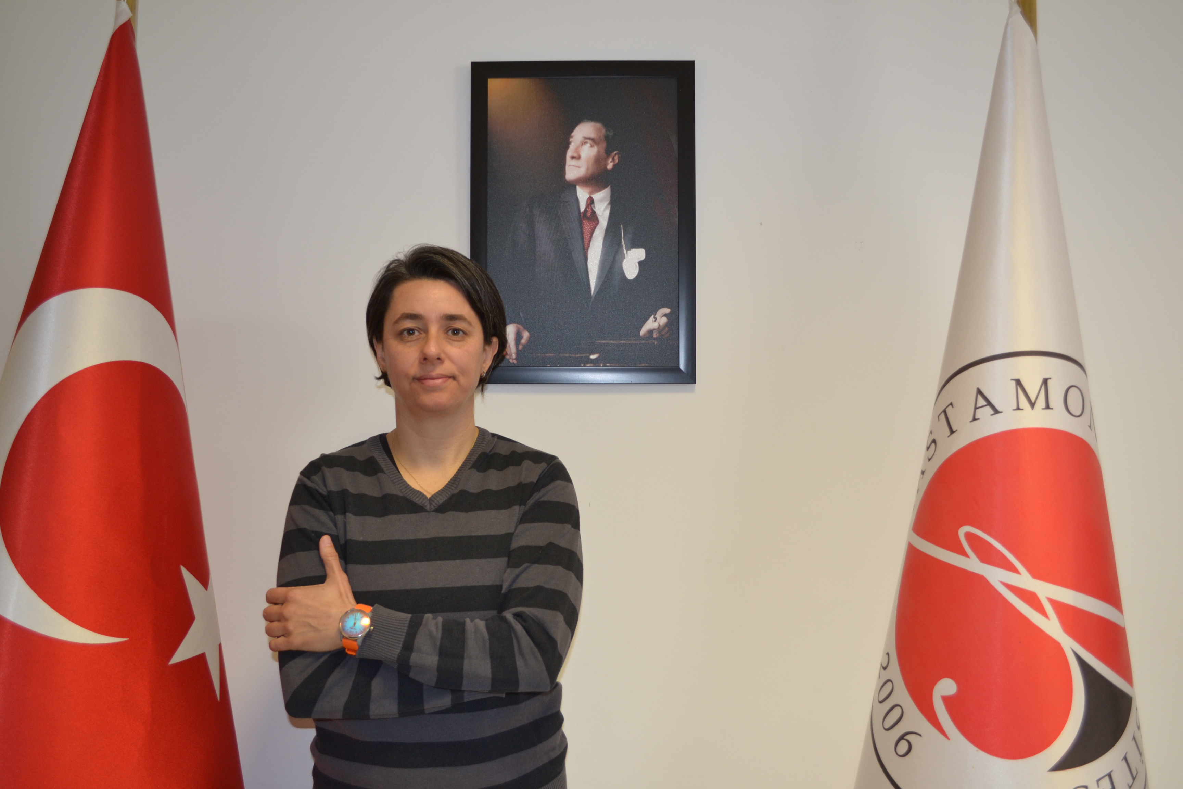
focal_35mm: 36
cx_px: 592
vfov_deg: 36.9
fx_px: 1183
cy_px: 394
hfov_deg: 53.1
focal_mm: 24
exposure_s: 1/30
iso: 360
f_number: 4
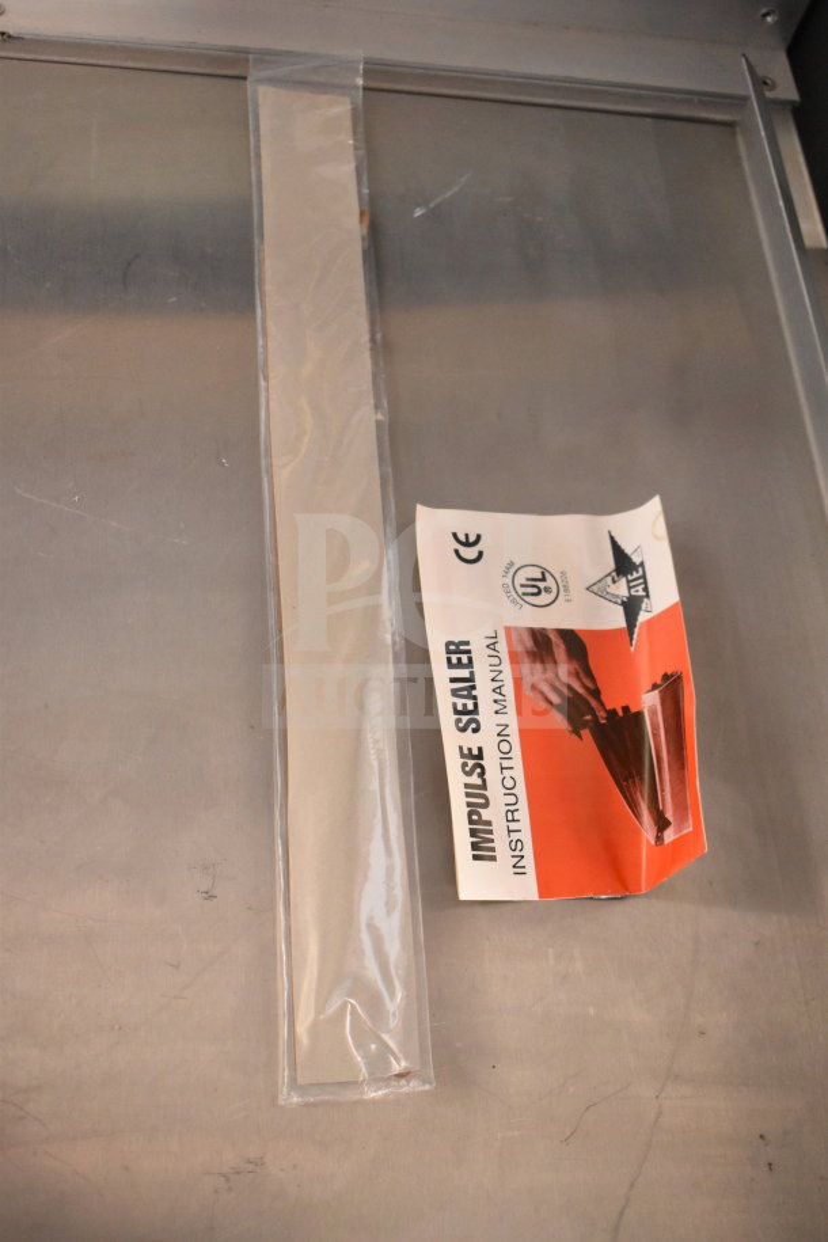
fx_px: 1397
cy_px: 621
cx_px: 414
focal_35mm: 40
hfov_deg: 33.0
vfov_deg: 47.9
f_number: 4
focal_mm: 27
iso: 4500
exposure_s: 1/40
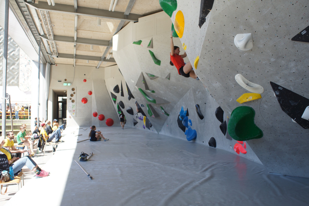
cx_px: 154
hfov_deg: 62.0
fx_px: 257
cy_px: 103
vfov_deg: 43.5
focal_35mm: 30
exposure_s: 1/200
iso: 100
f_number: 4.5
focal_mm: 20
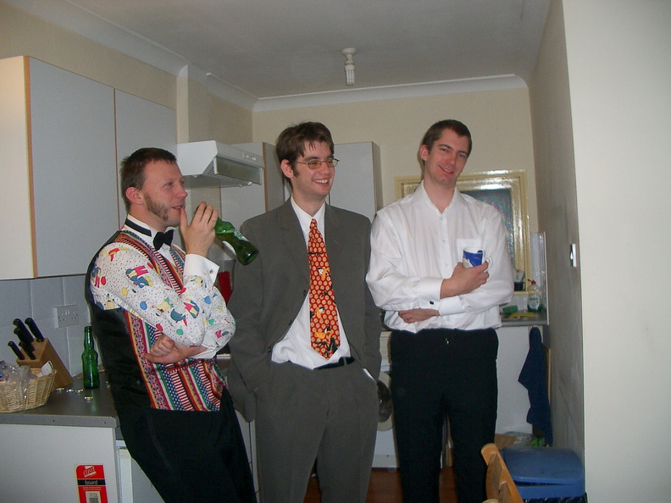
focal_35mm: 35
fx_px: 678
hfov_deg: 52.6
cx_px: 336
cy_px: 252
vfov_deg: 40.7
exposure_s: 1/40
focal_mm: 5.8
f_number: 2.6
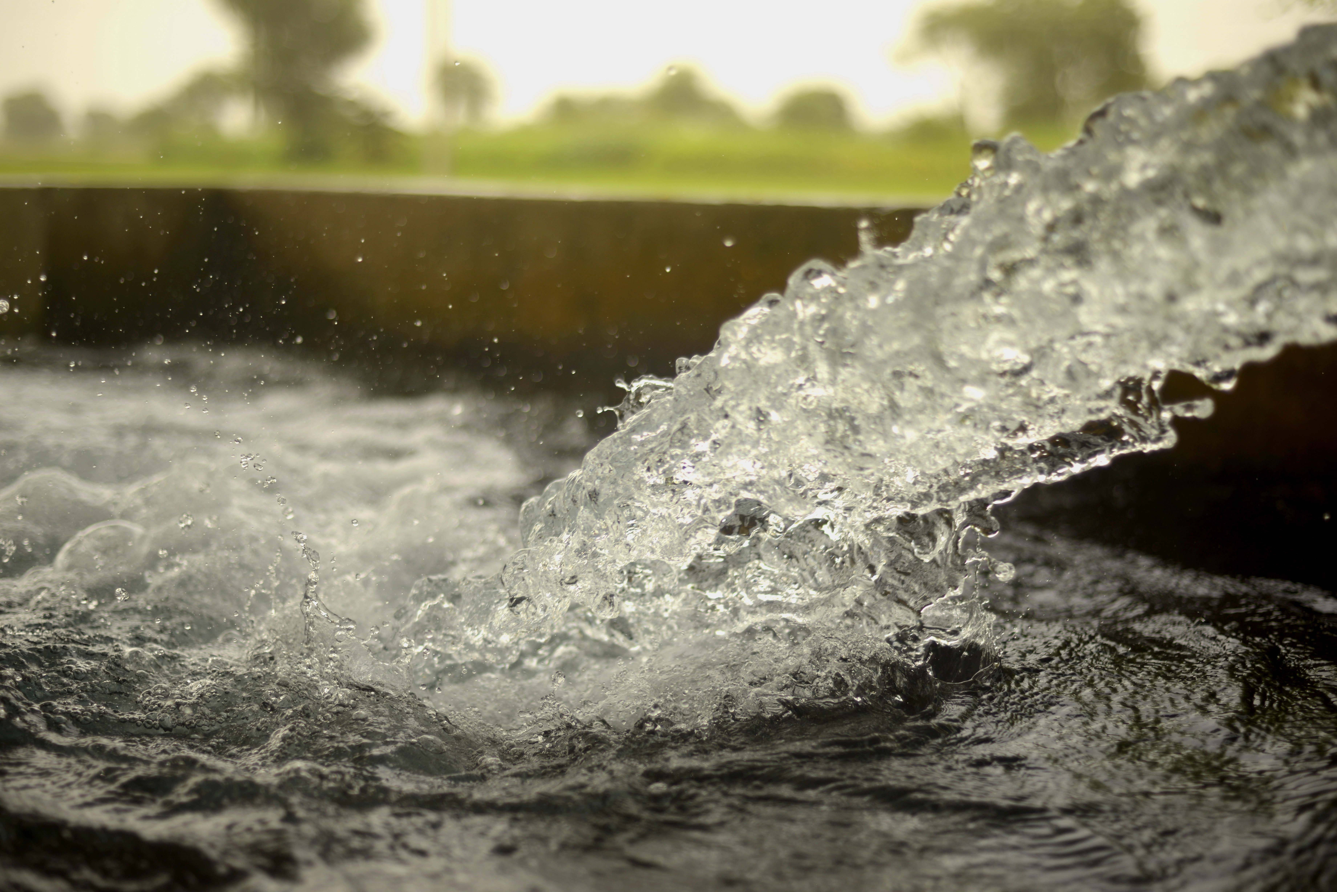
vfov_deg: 27.0
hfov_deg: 39.6
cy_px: 446
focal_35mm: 50
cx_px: 668
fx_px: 1857
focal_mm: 50
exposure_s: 1/3200
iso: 100
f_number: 1.8
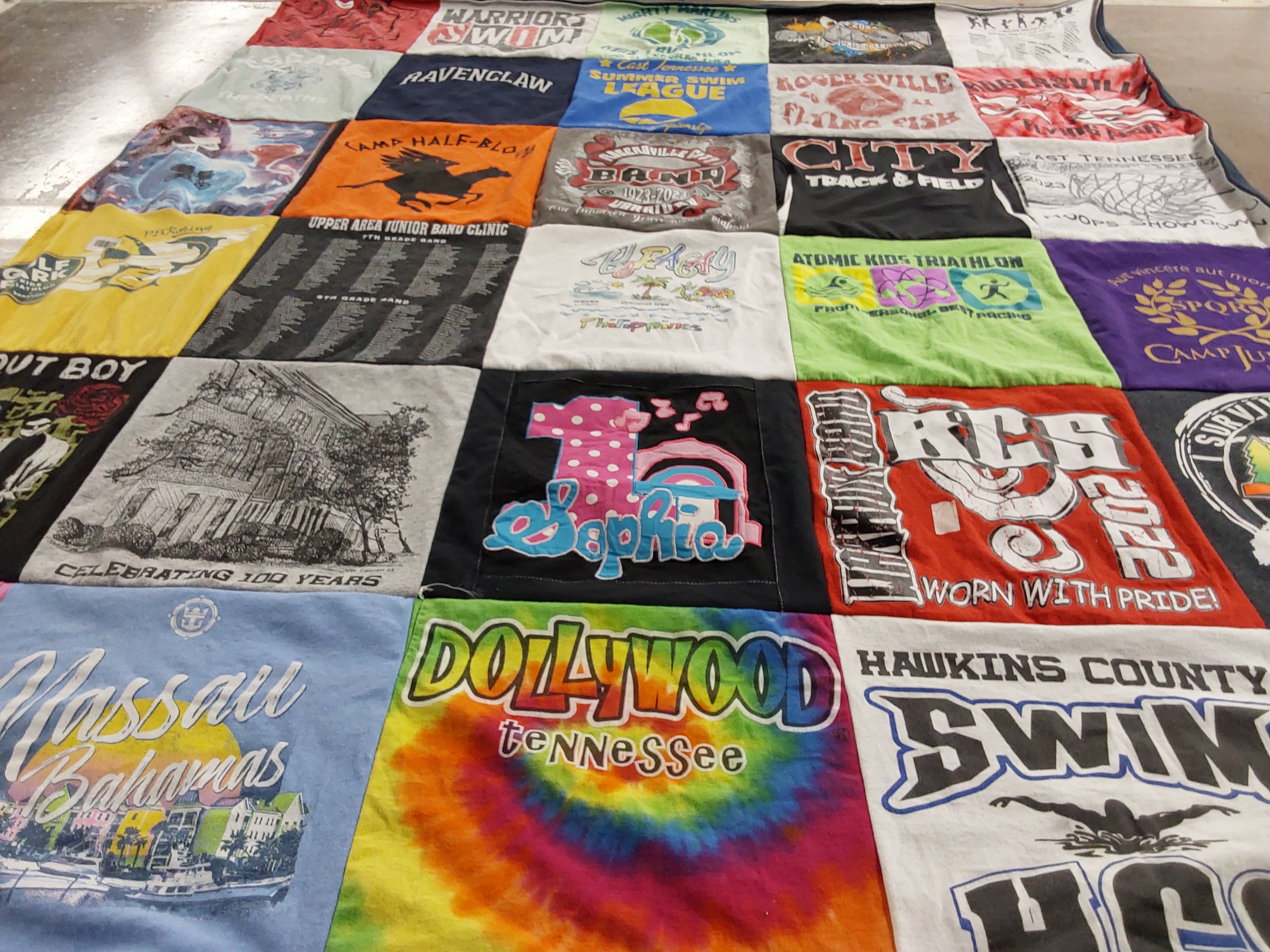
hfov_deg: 63.4
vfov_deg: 49.7
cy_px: 476
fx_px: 1027
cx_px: 635
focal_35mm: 28
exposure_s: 1/60
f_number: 1.9
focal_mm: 2.91
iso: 125
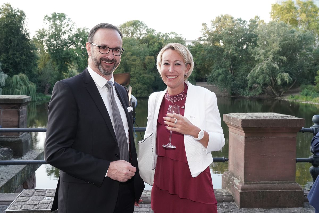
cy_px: 106
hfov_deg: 48.5
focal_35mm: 40
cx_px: 160
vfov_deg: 33.4
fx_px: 354
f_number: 9
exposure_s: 1/60
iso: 1600
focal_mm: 40
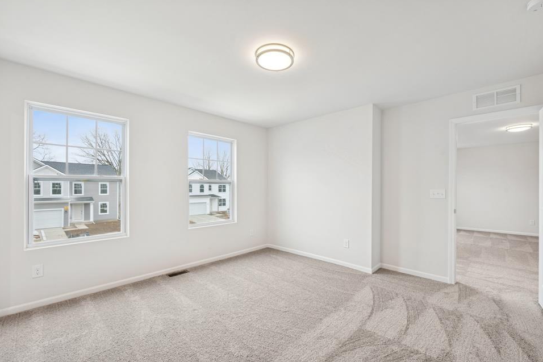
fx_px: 226
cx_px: 280
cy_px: 187
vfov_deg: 77.3
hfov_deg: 100.4
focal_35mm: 15
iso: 100
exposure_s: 1/2
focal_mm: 14
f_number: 9
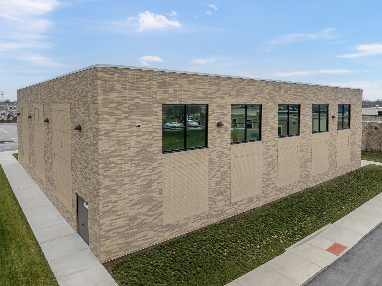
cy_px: 143
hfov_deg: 71.6
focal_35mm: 24
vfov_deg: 56.8
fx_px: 265
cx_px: 191
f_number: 4
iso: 100
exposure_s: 1/200
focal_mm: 12.29
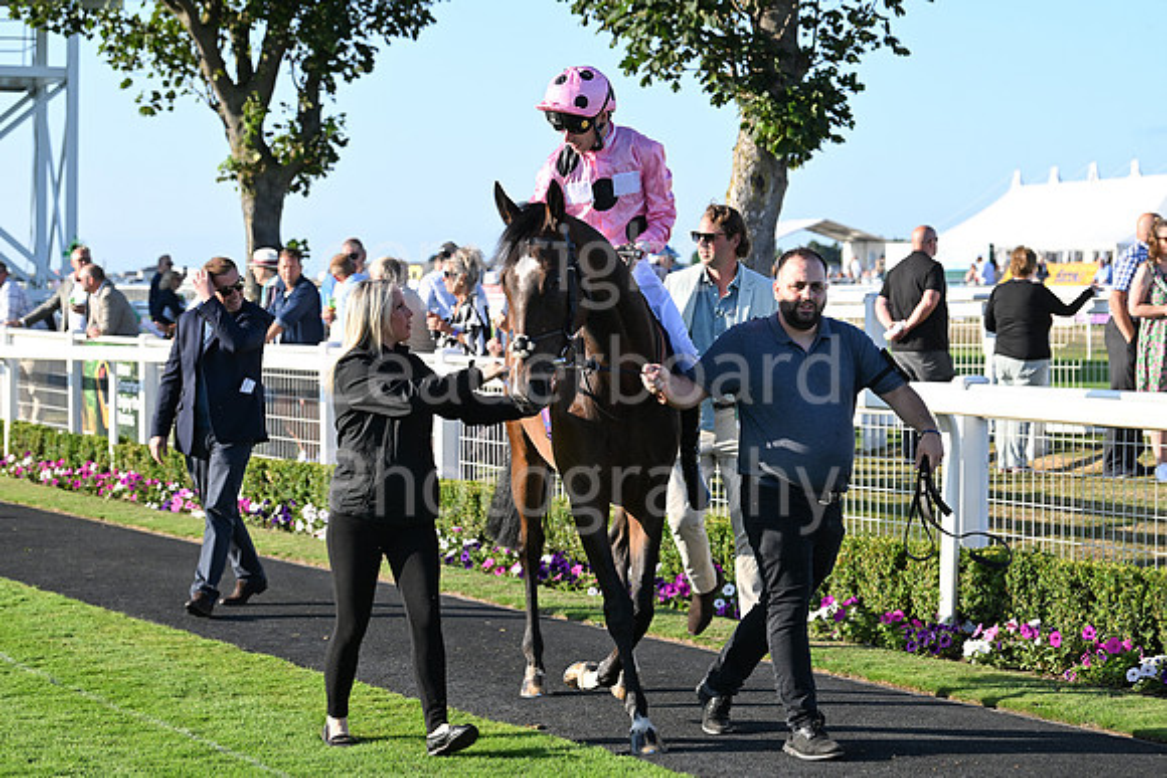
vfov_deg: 14.4
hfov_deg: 21.5
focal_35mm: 95
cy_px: 389
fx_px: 3080
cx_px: 584
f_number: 5.6
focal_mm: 95
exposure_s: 1/2000
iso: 800
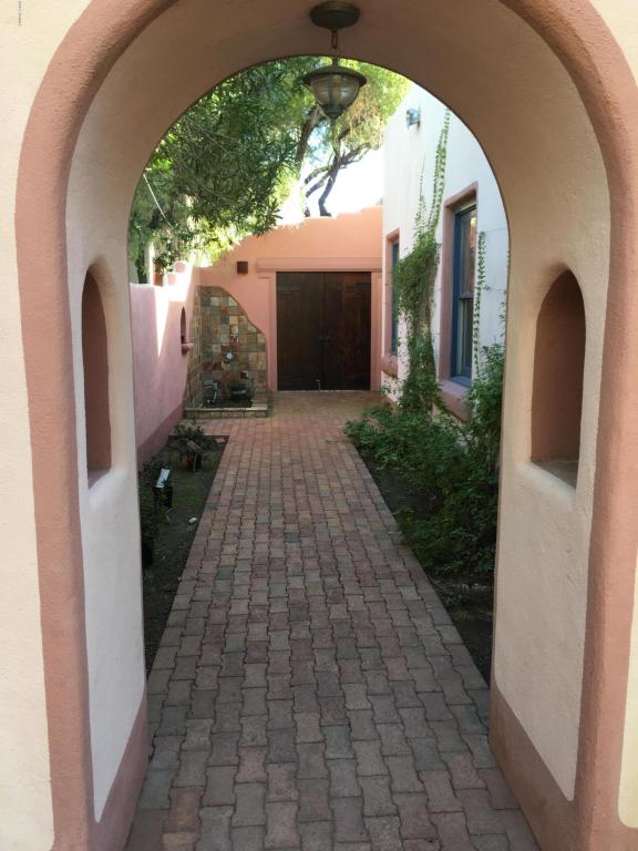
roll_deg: +0.3
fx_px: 713
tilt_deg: -10.9
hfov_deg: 48.2
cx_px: 319
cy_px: 426
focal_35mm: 29
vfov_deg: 61.7
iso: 40
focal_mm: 4.15
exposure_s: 1/120
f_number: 2.2
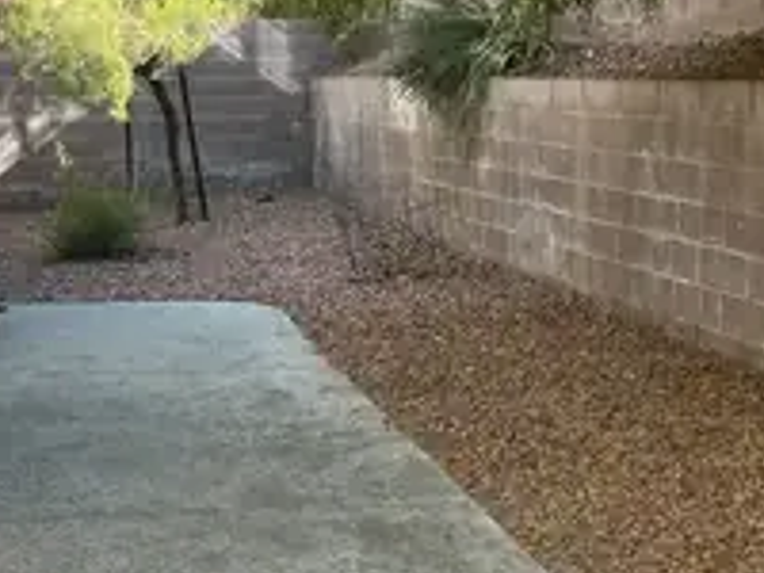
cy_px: 241
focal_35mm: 58
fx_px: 1280
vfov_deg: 25.2
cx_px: 195
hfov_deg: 32.6
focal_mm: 3
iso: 25
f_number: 1.8
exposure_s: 1/224
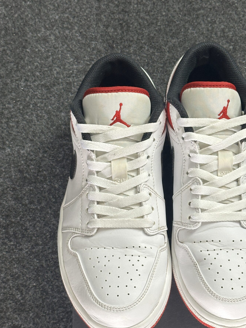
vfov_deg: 28.1
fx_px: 654
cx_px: 157
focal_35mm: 69
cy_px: 185
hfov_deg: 21.3
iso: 160
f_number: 1.78
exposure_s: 1/50
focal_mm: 6.86
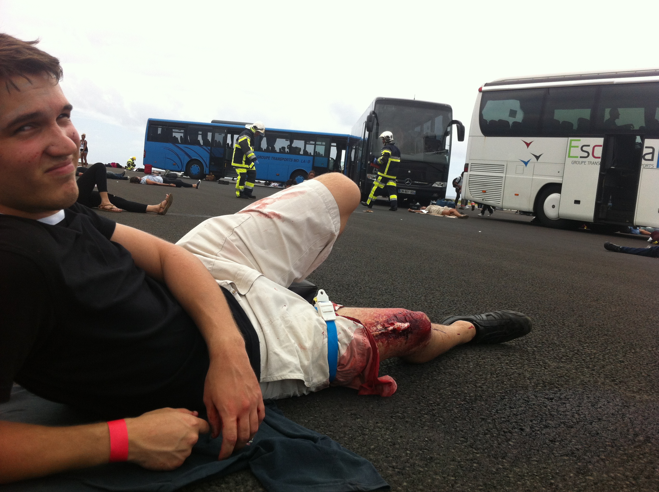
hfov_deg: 52.7
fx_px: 665
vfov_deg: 40.6
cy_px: 246
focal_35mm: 35
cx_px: 330
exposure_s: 1/1312
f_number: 2.8
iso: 80
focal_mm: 3.85
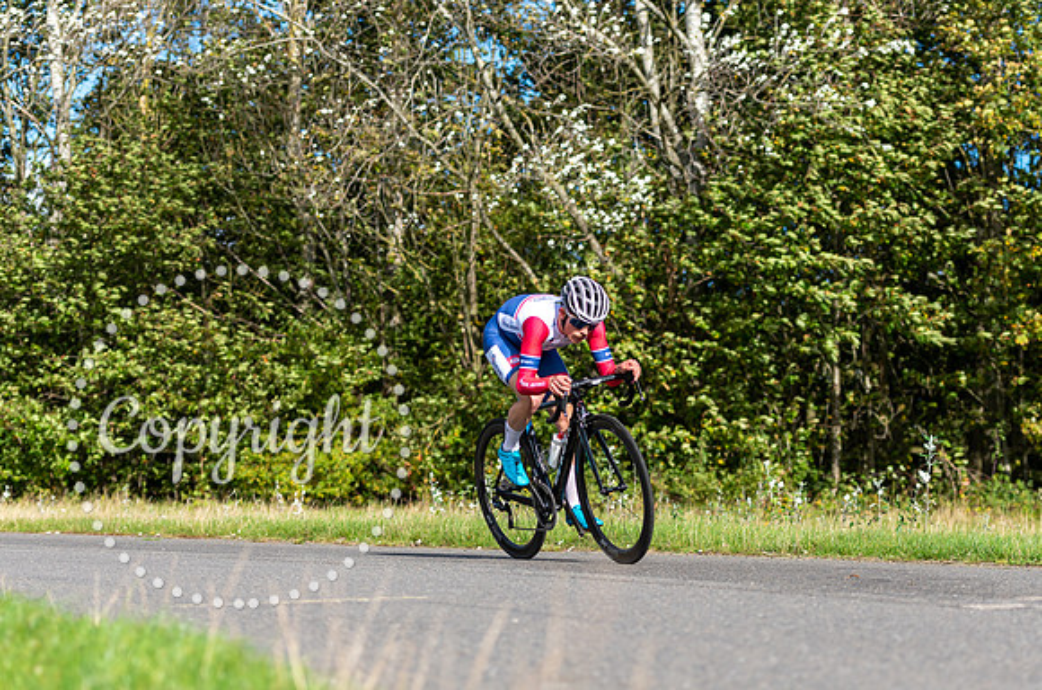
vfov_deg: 13.8
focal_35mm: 99
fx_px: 2850
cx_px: 589
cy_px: 384
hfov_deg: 20.7
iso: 160
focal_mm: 78
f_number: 2.8
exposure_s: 1/3200
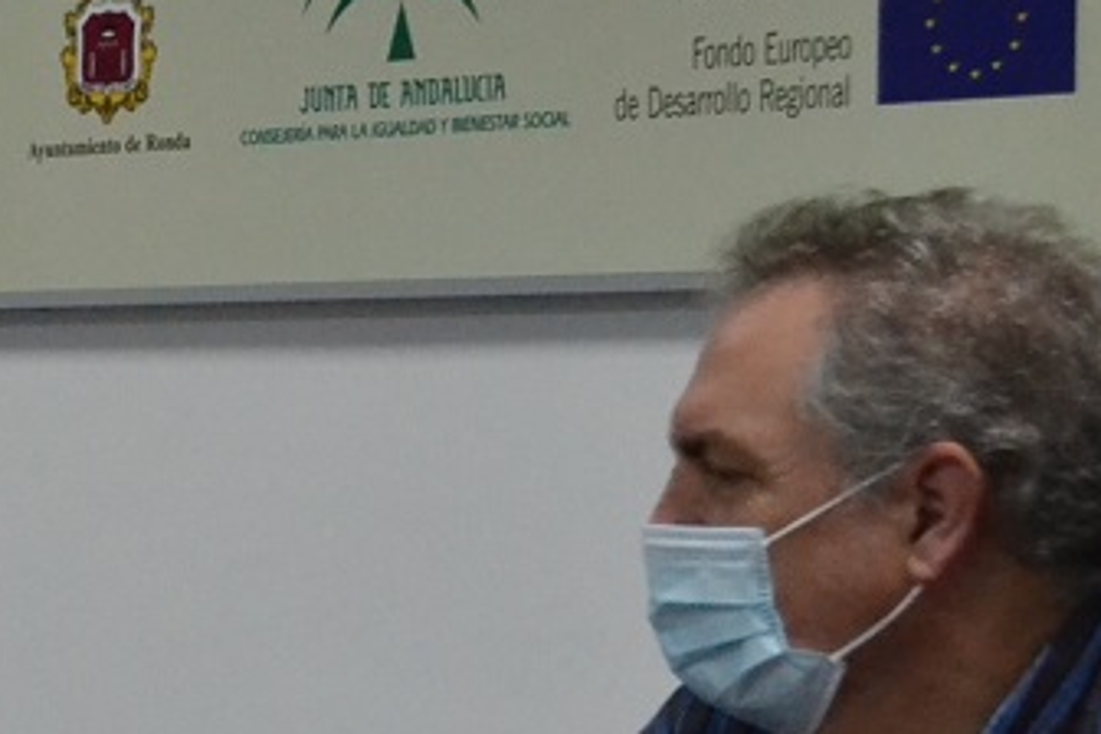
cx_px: -151
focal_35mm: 150
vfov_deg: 9.1
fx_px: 4587
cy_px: 642
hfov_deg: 13.4
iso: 3200
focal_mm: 28
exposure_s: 1/160
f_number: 4.5
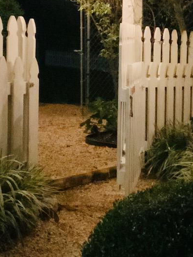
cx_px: 145
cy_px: 32
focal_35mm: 84
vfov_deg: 22.8
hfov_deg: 17.5
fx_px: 624
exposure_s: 1/15
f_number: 1.8
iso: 1250
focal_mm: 3
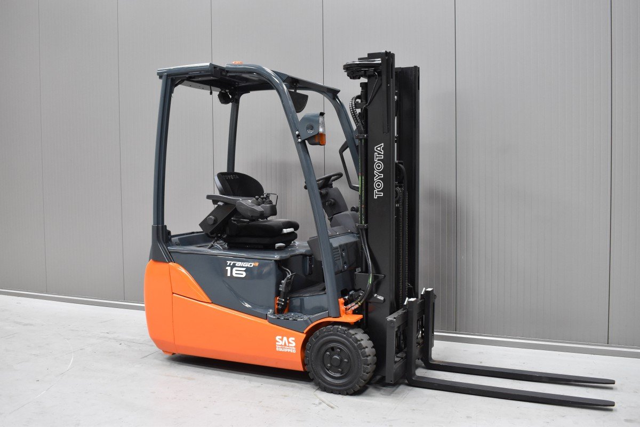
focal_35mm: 34
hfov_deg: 55.1
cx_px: 320
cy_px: 214
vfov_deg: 38.4
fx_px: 613
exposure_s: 1/25
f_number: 5.6
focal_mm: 23
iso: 1250
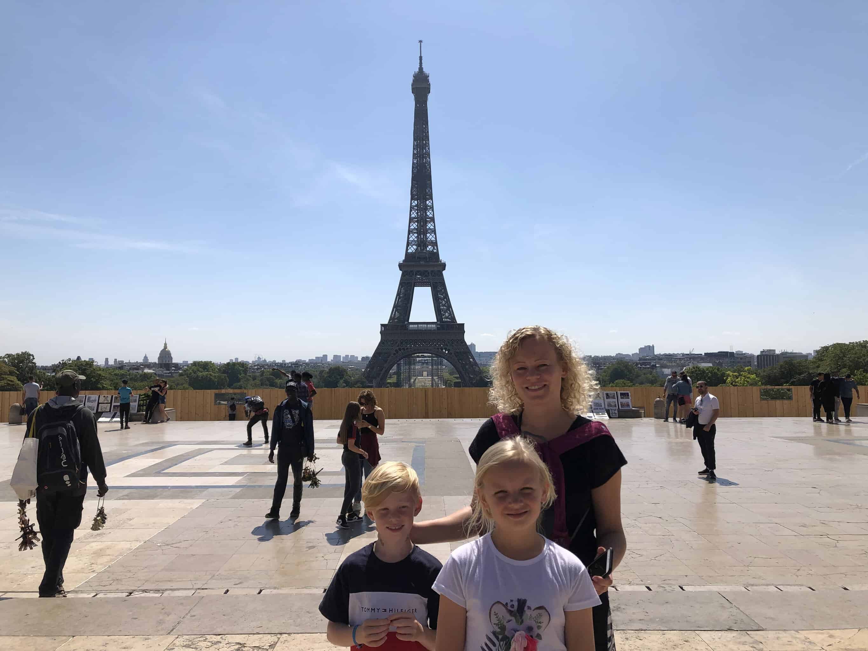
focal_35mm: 28
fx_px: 702
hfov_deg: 63.4
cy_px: 326
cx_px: 434
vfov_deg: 49.7
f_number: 1.8
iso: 20
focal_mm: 3.99
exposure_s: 1/3745
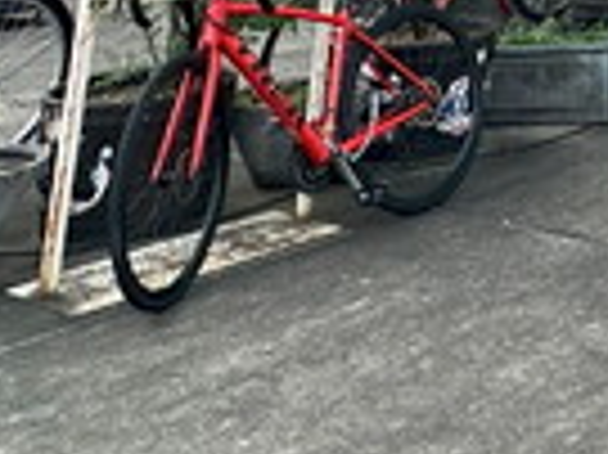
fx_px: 1457
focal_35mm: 83
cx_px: 959
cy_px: -688
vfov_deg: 12.8
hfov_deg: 19.8
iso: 40
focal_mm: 2.22
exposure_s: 1/460
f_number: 2.2
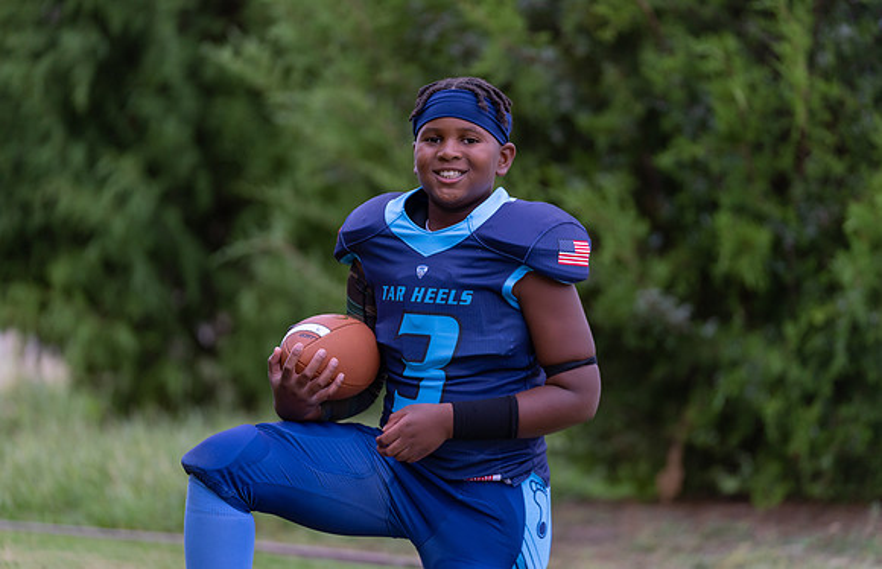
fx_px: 4017
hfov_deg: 12.5
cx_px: 455
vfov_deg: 8.1
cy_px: 266
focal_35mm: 166
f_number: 2.8
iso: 400
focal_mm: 159
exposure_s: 1/320
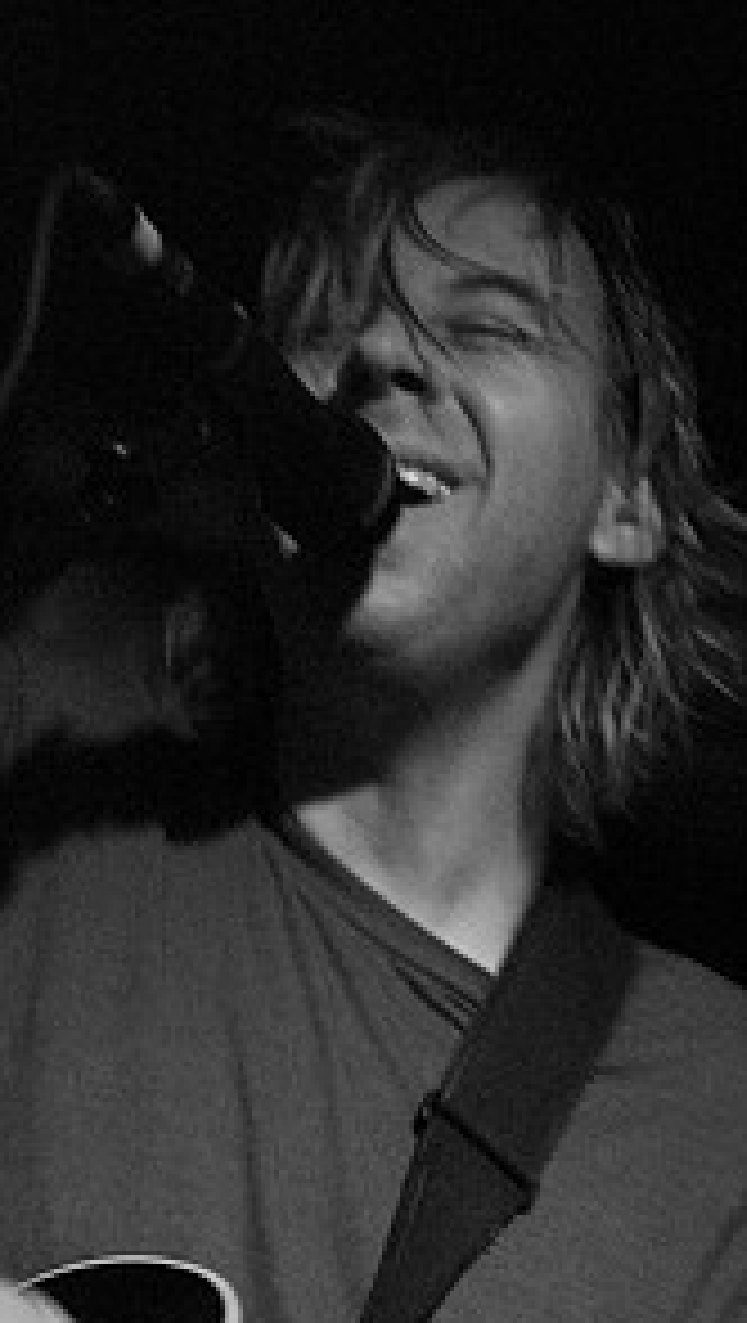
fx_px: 5899
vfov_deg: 12.8
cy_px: 922
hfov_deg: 7.2
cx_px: 511
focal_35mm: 168
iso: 1600
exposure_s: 1/50
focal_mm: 70
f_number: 2.8
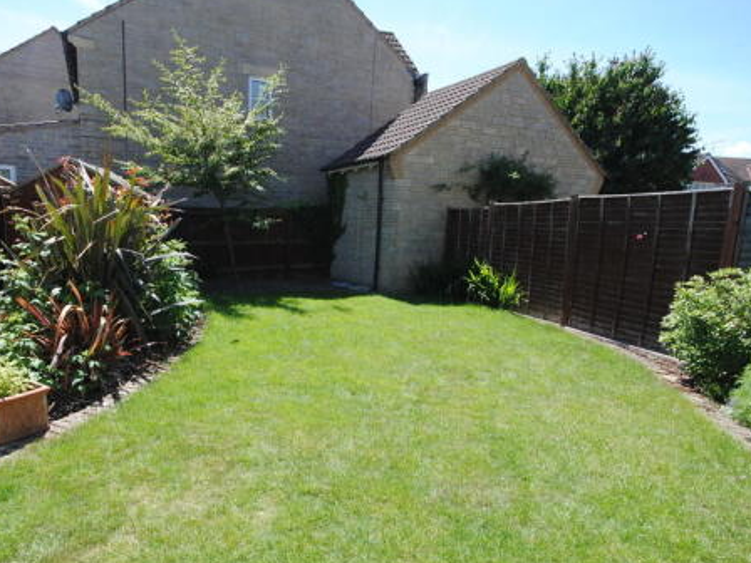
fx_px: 456
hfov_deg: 77.7
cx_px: 286
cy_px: 306
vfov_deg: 63.3
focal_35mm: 21
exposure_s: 1/160
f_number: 6.3
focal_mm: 10
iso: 100
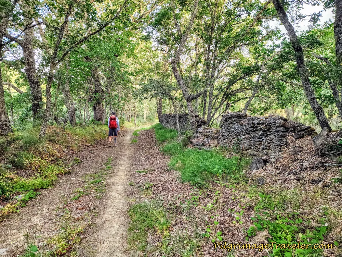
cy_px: 128
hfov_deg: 73.9
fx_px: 227
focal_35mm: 23
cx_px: 171
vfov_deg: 58.9
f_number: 1.8
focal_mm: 6.4
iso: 250
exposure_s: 1/120
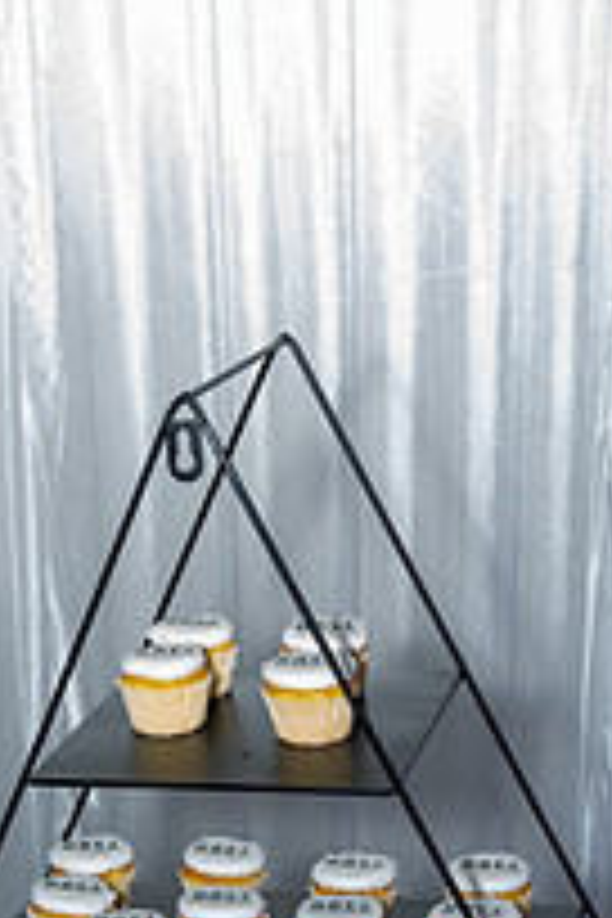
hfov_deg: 14.4
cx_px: 270
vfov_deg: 21.1
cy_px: 774
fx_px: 2422
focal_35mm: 95
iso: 400
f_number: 3.5
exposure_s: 1/125
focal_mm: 43
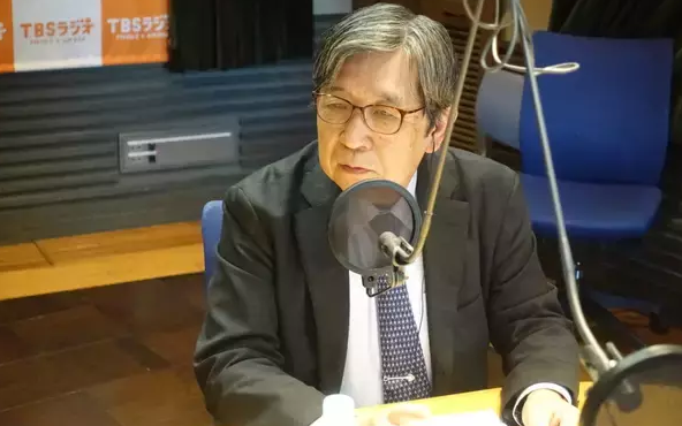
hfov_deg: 32.0
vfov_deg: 20.3
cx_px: 340
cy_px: 201
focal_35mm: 64
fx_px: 1190
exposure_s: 1/250
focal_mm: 22.77
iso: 6400
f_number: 2.8
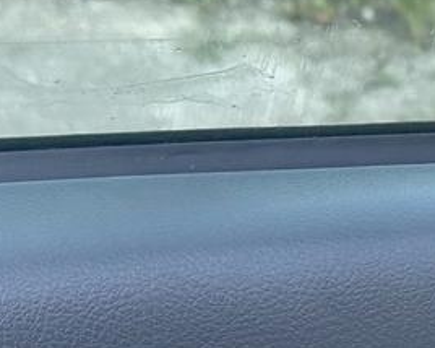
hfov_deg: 16.3
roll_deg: -8.0
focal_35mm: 112
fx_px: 1441
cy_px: 654
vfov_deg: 12.4
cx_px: 560
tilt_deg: -41.6
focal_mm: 6.86
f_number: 1.78
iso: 64
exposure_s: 1/121
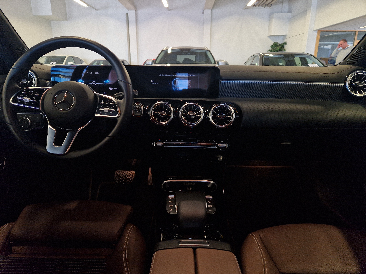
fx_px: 243
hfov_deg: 73.9
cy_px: 137
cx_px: 183
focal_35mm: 23
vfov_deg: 58.9
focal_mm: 5.4
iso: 64
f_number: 1.8
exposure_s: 1/50
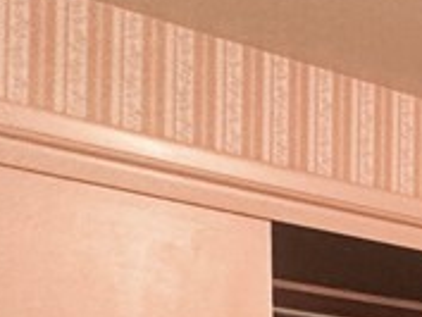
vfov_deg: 15.6
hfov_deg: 13.0
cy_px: 574
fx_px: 988
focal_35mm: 81
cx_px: 1144
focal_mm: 2.22
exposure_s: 1/60
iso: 250
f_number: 2.2
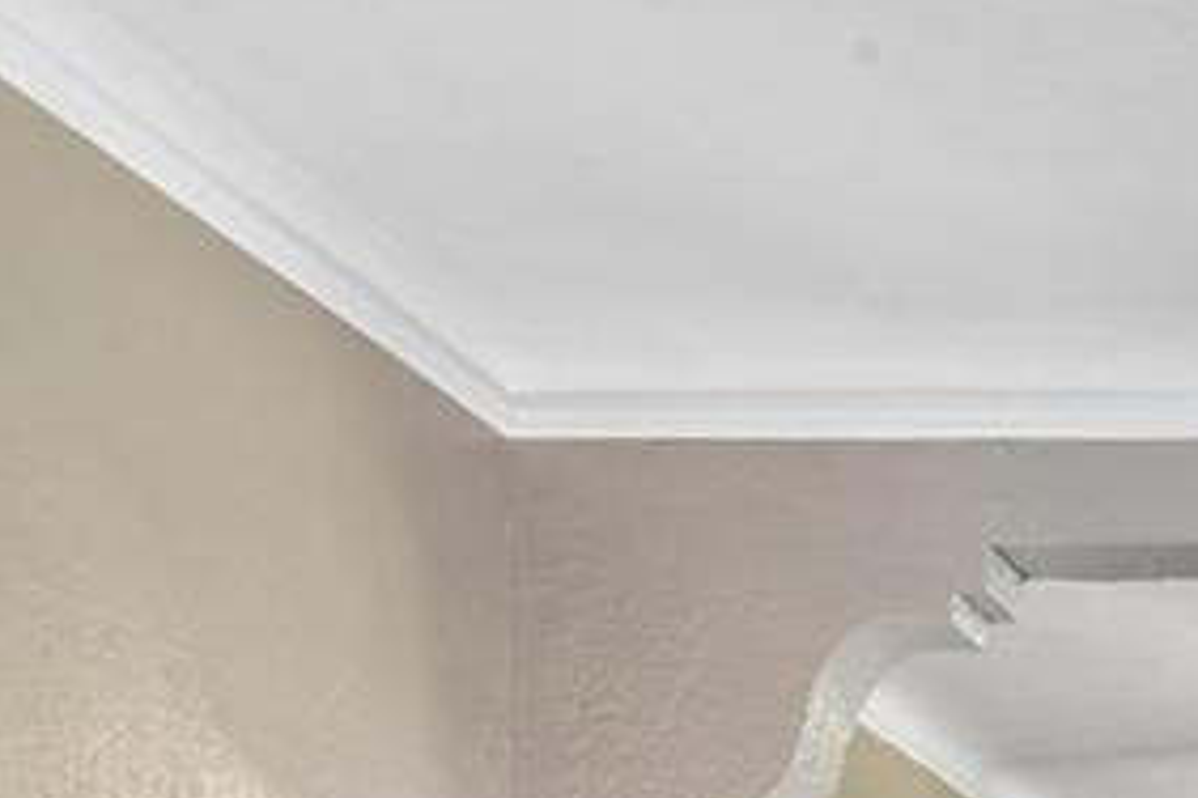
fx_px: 1930
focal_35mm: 58
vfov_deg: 19.5
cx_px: 1525
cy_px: 1290
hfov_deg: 28.7
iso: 400
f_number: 13
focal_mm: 16
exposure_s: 1/2
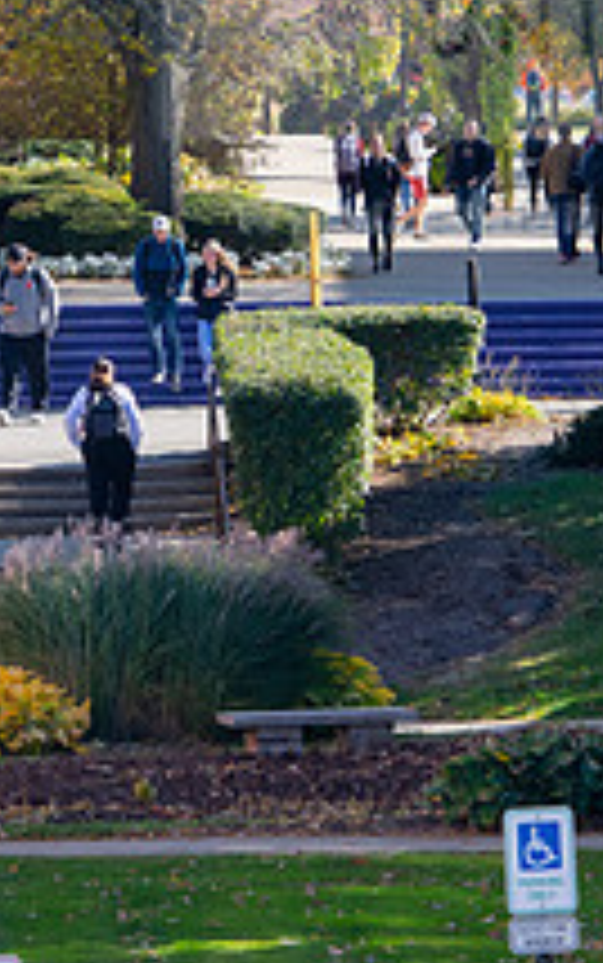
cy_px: 308
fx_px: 9427
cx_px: 27
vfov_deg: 5.8
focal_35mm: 359
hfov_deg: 3.7
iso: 250
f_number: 5.6
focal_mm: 130
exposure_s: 1/400
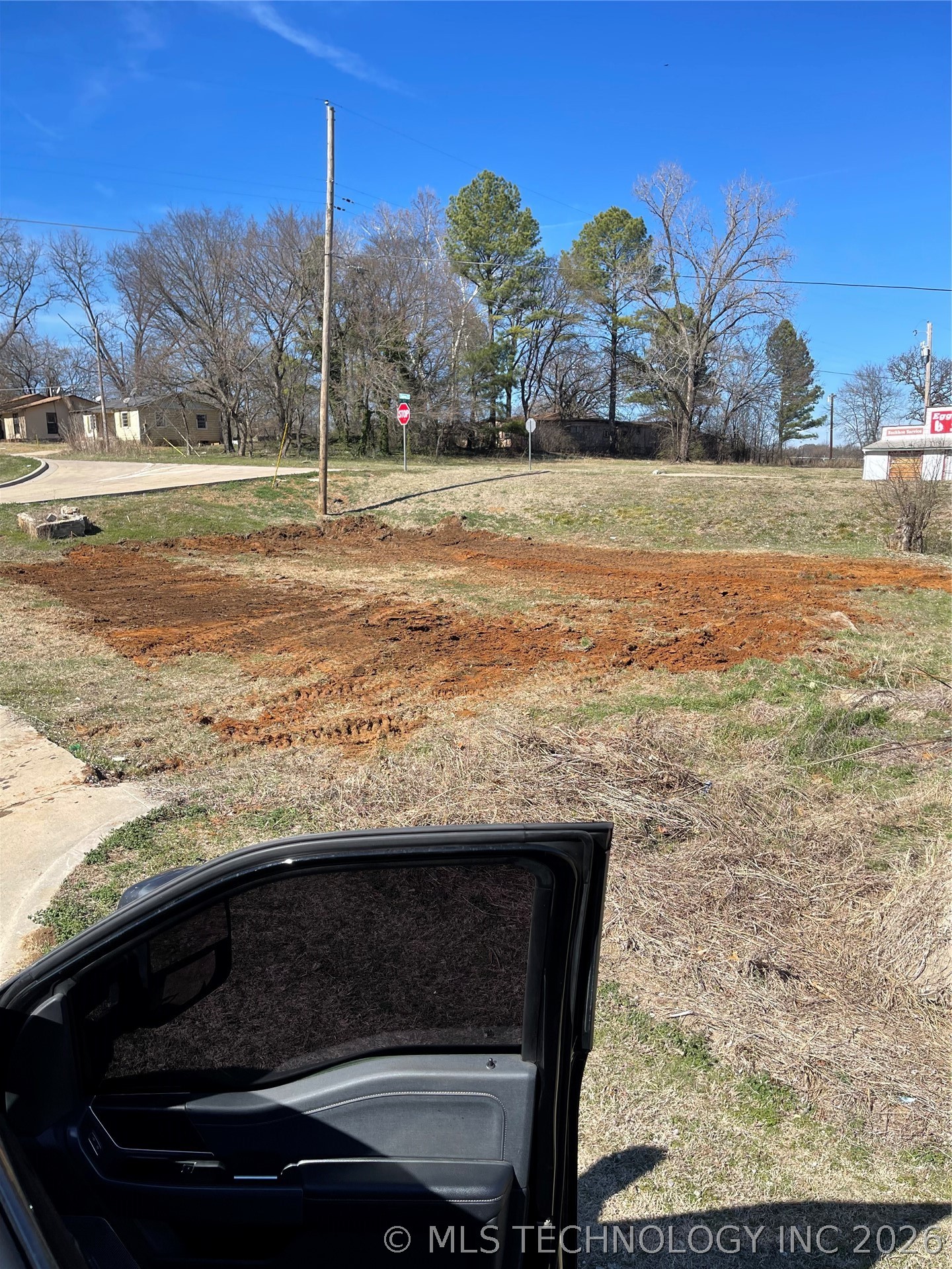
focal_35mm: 25
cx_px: 476
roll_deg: +1.0
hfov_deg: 54.9
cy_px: 634
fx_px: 917
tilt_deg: -9.8
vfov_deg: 69.4
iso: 32
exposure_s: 1/2433
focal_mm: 5.1
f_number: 1.6
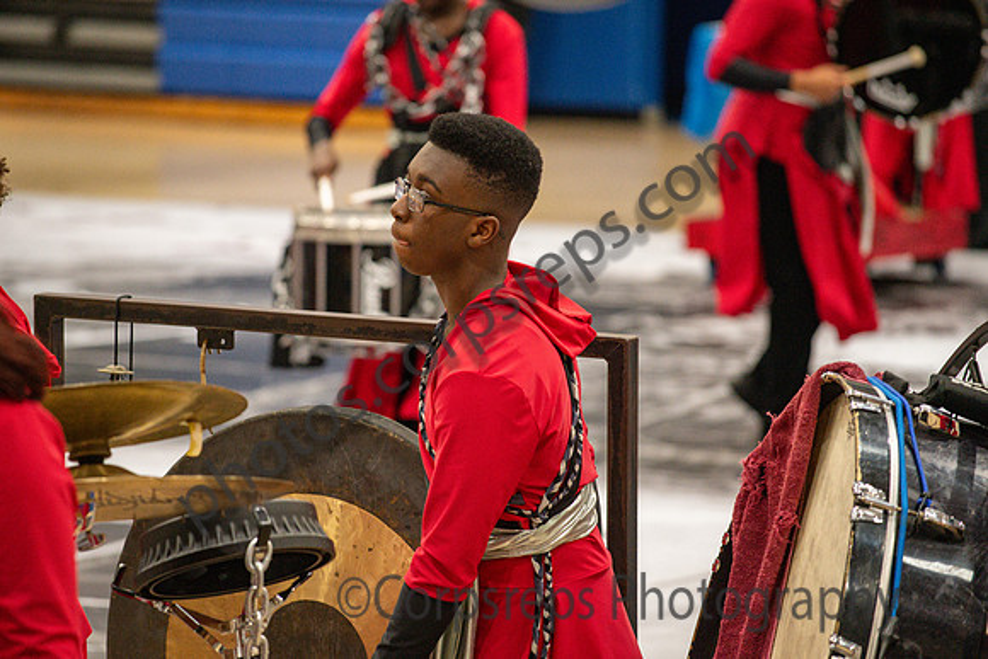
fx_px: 6145
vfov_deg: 6.1
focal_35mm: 224
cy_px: 290
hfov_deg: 9.2
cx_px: 441
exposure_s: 1/500
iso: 6400
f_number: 4
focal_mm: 200
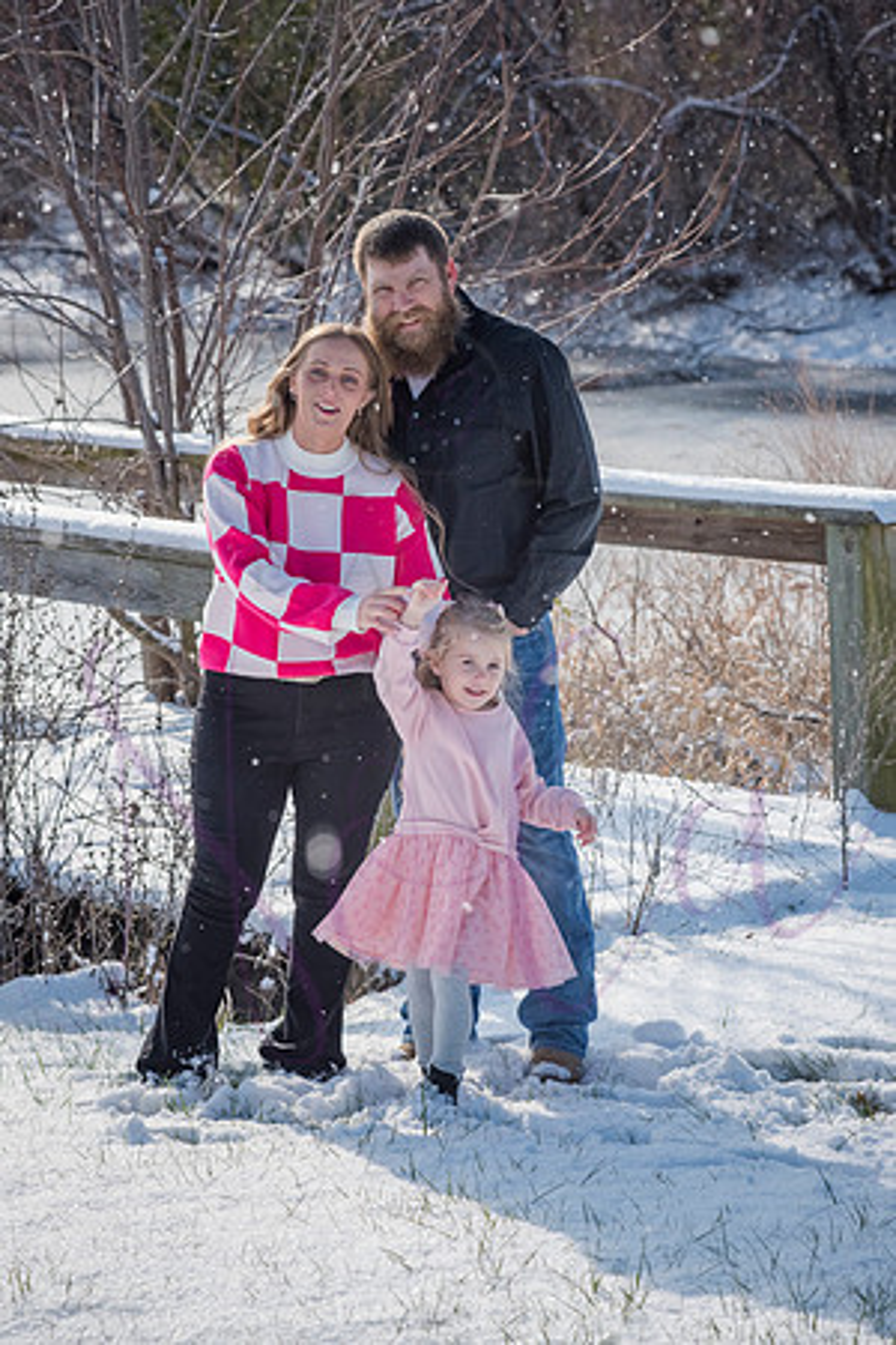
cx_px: 448
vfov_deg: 17.1
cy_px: 672
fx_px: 4480
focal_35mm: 120
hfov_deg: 11.4
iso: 640
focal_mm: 120
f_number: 9
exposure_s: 1/2000
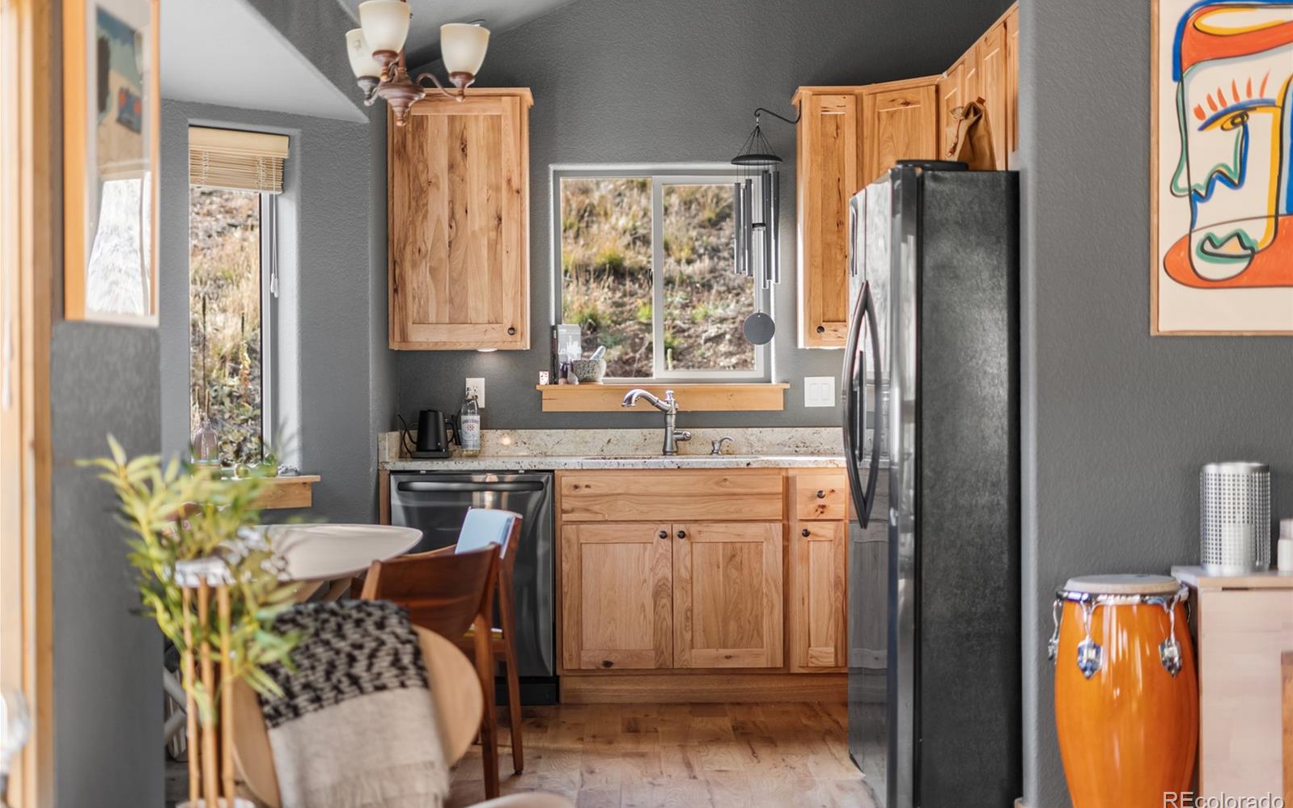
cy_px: 387
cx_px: 646
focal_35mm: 51
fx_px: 1797
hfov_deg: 39.6
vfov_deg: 25.3
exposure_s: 1/100
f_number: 1.8
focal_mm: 50
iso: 400
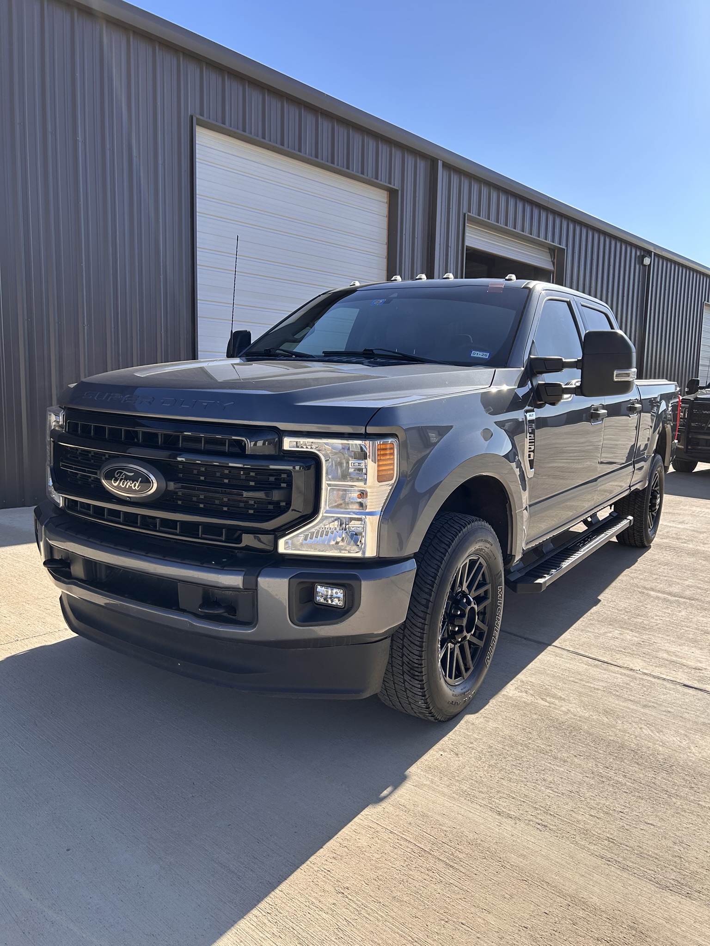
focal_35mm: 26
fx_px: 711
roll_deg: -3.3
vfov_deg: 67.3
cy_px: 473
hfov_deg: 53.1
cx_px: 355
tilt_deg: -8.0
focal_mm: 5.7
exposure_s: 1/2299
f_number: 1.5
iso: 50
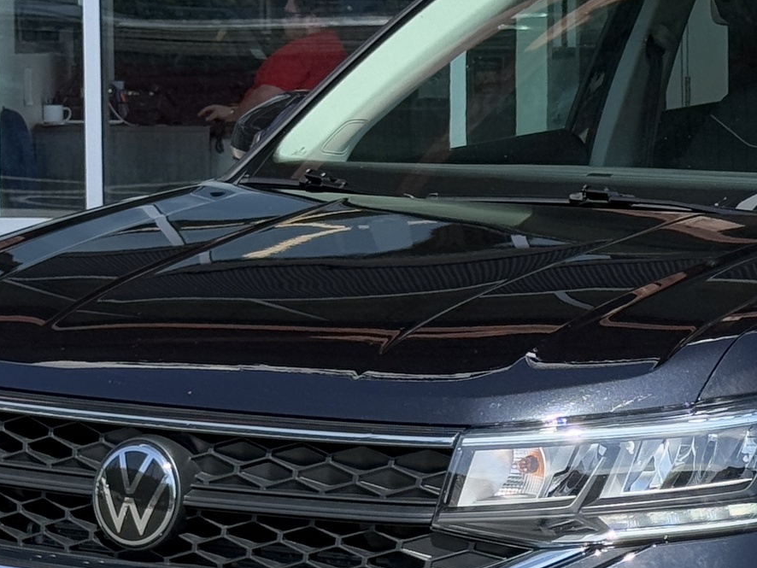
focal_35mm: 156
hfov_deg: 12.6
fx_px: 3412
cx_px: 661
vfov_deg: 9.5
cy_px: 347
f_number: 1.78
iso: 100
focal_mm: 6.76
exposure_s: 1/2976
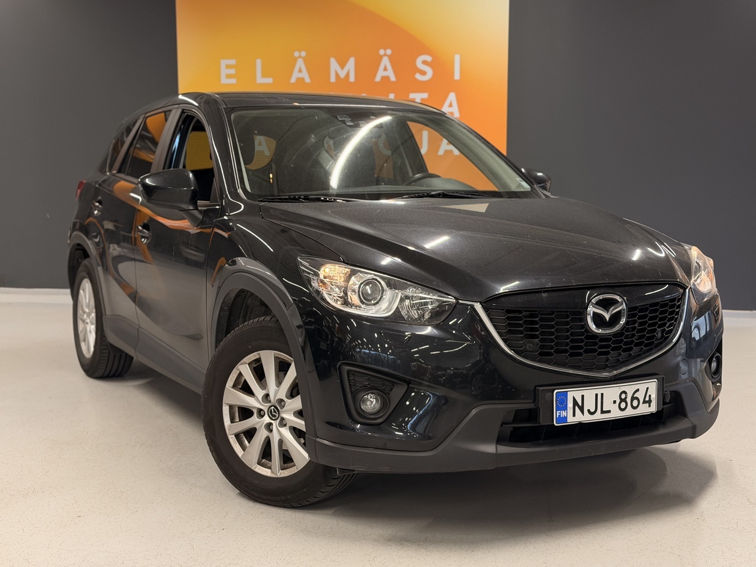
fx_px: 1070
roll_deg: +0.1
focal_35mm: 49
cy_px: 278
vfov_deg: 29.7
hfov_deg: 38.9
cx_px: 377
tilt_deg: -6.3
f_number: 1.78
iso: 100
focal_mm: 6.76
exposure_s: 1/100
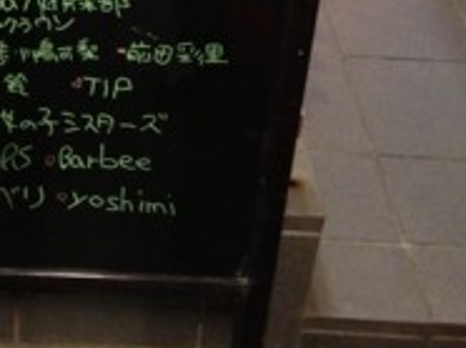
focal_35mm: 71
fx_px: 955
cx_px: 95
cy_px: 8
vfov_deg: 20.1
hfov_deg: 26.9
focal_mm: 4.13
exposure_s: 1/15
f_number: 2.4
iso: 800
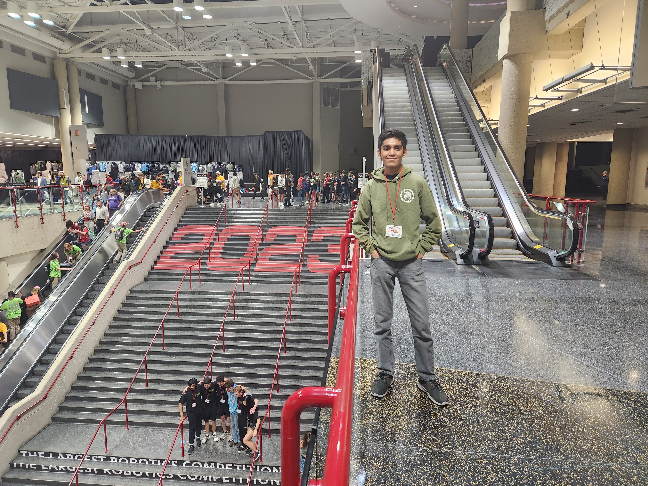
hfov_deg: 73.9
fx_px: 431
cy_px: 243
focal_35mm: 23
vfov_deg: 58.9
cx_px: 324
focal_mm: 5.4
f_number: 1.8
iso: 320
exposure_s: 1/120
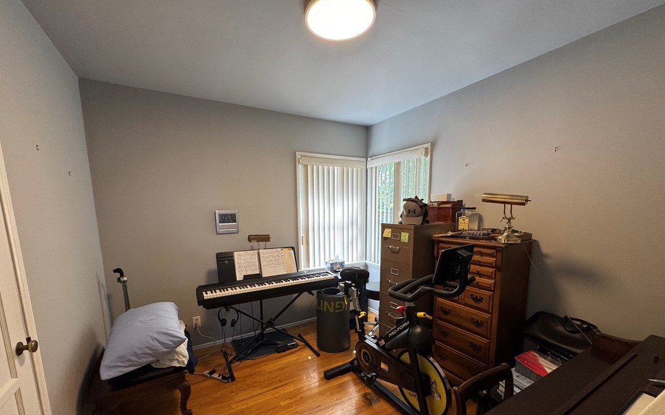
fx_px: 272
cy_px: 247
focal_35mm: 15
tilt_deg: -9.2
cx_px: 330
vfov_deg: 74.0
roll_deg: +0.2
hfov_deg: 101.5
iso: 160
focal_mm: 2.22
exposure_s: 1/99
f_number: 2.2
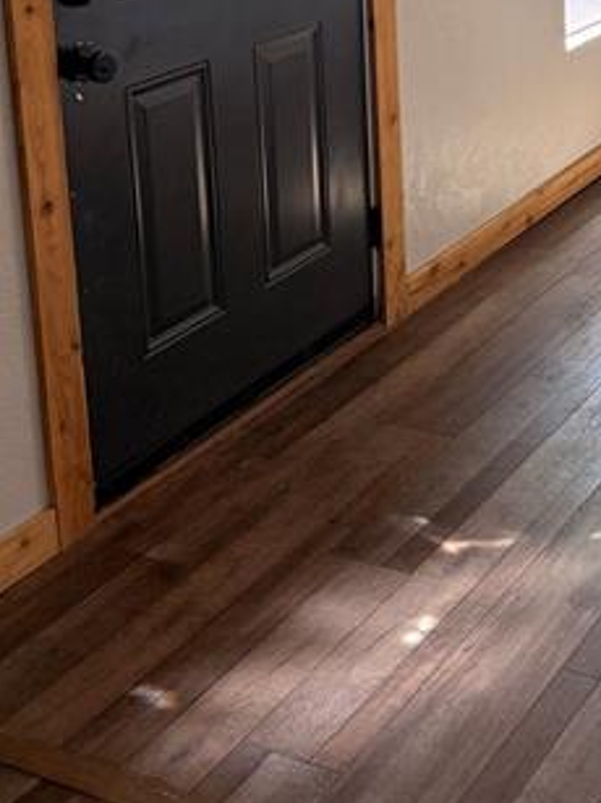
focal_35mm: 60
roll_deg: +0.1
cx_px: 669
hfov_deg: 22.9
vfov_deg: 29.8
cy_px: -21
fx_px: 1390
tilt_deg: -10.6
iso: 200
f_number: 1.78
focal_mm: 6.76
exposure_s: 1/125
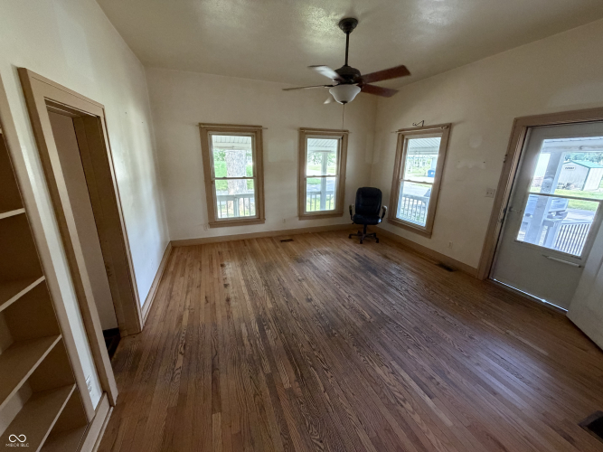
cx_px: 302
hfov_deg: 102.1
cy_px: 226
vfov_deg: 85.7
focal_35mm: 14
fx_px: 244
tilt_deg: -16.0
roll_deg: +0.0
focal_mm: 2.22
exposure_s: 1/60
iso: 500
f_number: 2.2
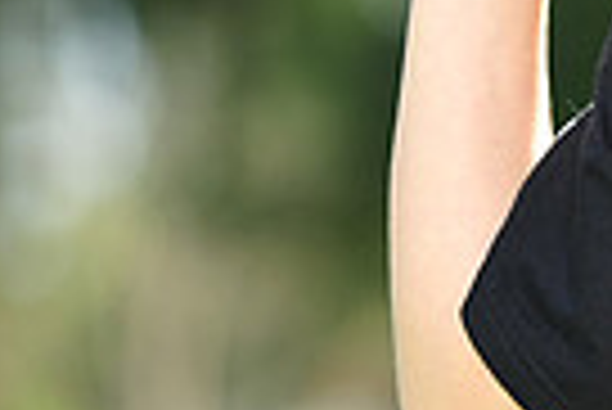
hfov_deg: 3.1
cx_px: 1152
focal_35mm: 659
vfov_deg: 2.1
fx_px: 11215
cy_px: -140
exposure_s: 1/400
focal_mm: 155
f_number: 4.5
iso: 200
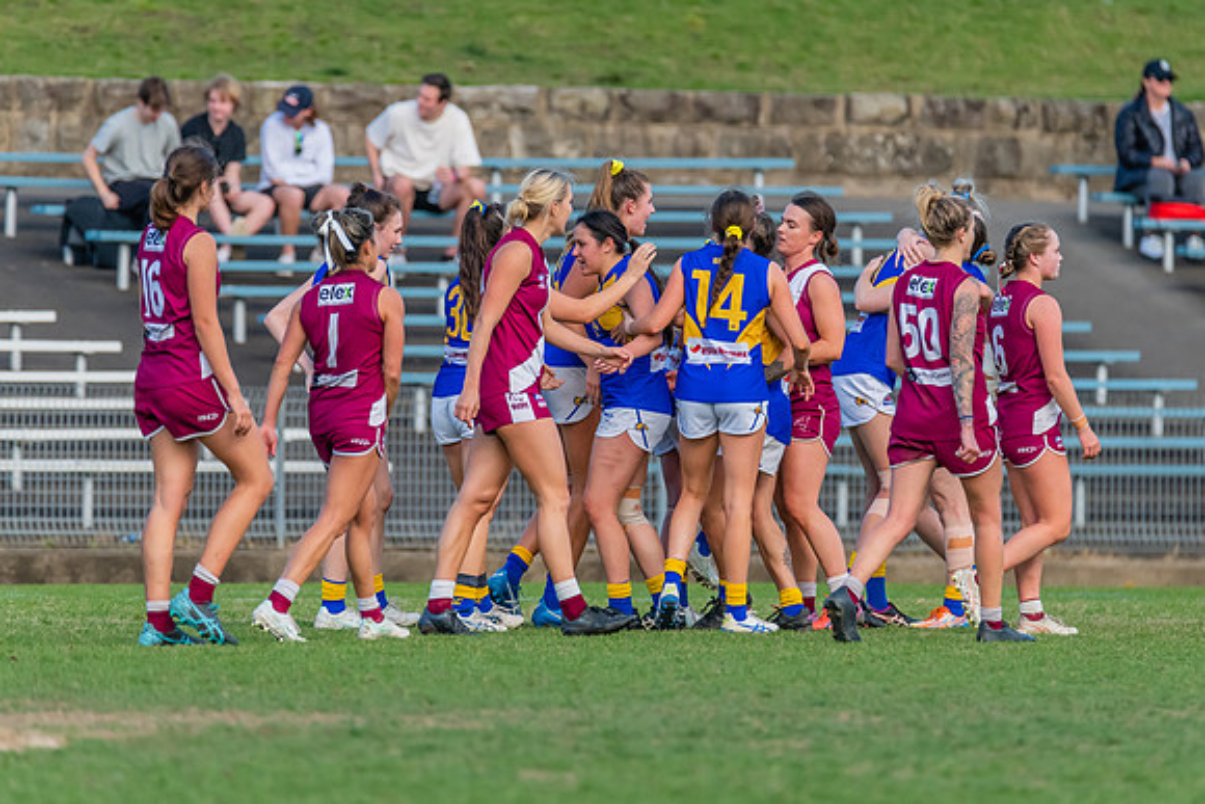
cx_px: 638
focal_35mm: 577
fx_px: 19330
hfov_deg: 3.6
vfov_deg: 2.4
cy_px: 322
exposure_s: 1/1600
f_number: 6.3
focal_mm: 460
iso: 1600
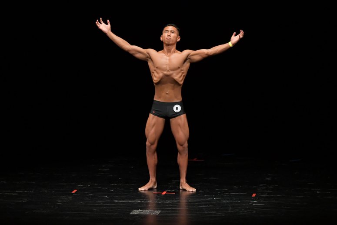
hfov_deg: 8.1
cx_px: 168
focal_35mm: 255
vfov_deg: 5.4
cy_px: 112
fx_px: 2386
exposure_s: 1/400
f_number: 5.6
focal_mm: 170
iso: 3200
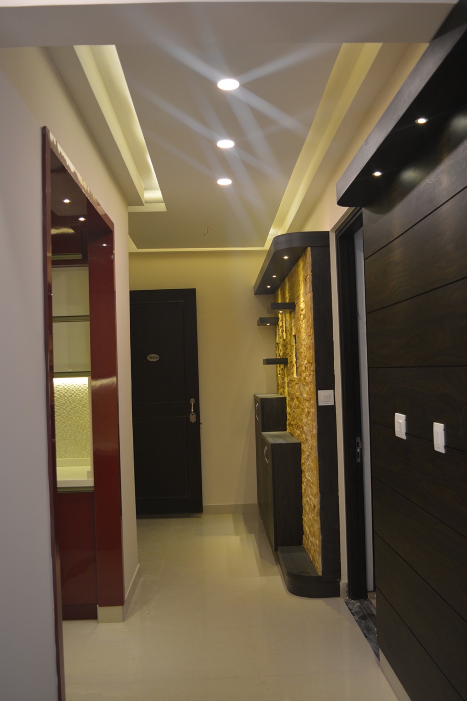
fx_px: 642
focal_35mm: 33
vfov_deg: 57.2
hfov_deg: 40.0
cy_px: 350
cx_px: 234
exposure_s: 1/60
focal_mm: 22
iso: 500
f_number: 4
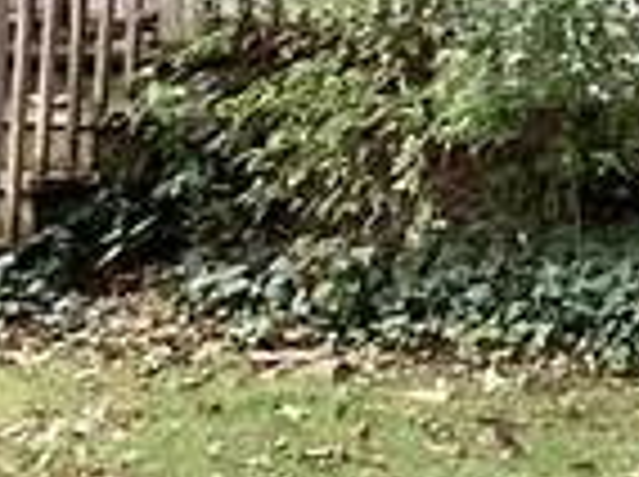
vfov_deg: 6.4
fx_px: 4128
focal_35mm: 224
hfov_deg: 8.7
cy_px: -423
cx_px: 850
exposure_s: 1/60
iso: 200
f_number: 2.4
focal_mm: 3.3
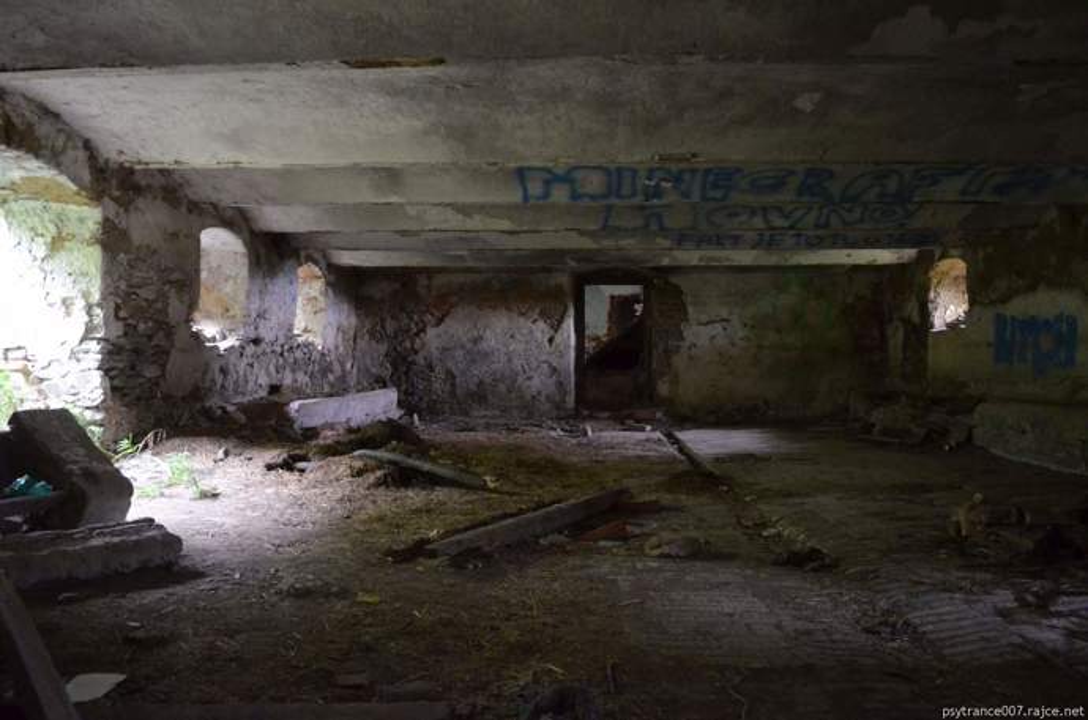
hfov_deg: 67.5
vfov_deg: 47.7
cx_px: 544
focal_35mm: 27
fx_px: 814
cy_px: 360
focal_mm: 18
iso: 3200
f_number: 3.5
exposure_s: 1/30
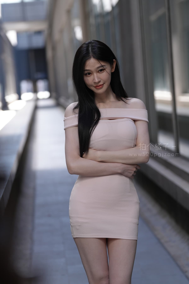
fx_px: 748
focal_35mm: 95
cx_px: 94
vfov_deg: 21.5
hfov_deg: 14.4
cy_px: 142
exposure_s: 1/125
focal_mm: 95
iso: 100
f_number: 2.8
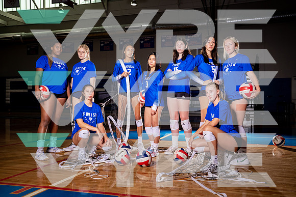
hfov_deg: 53.1
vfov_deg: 36.9
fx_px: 296
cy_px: 98
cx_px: 148
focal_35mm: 36
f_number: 8
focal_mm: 36
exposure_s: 1/250
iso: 400
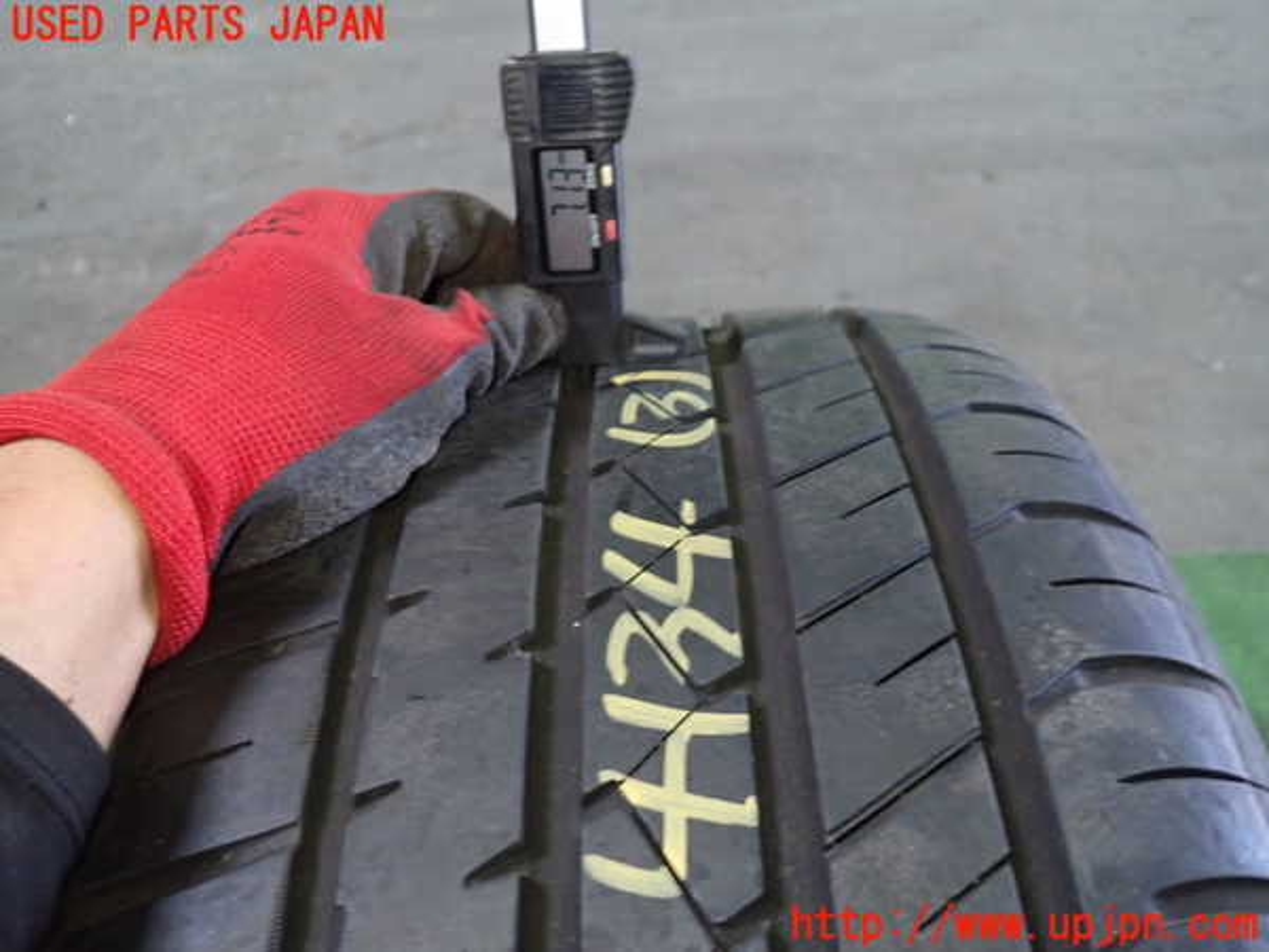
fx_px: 1100
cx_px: 634
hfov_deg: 60.0
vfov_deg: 46.8
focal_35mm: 30
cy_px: 476
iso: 500
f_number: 2.3
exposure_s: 1/30
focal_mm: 5.4
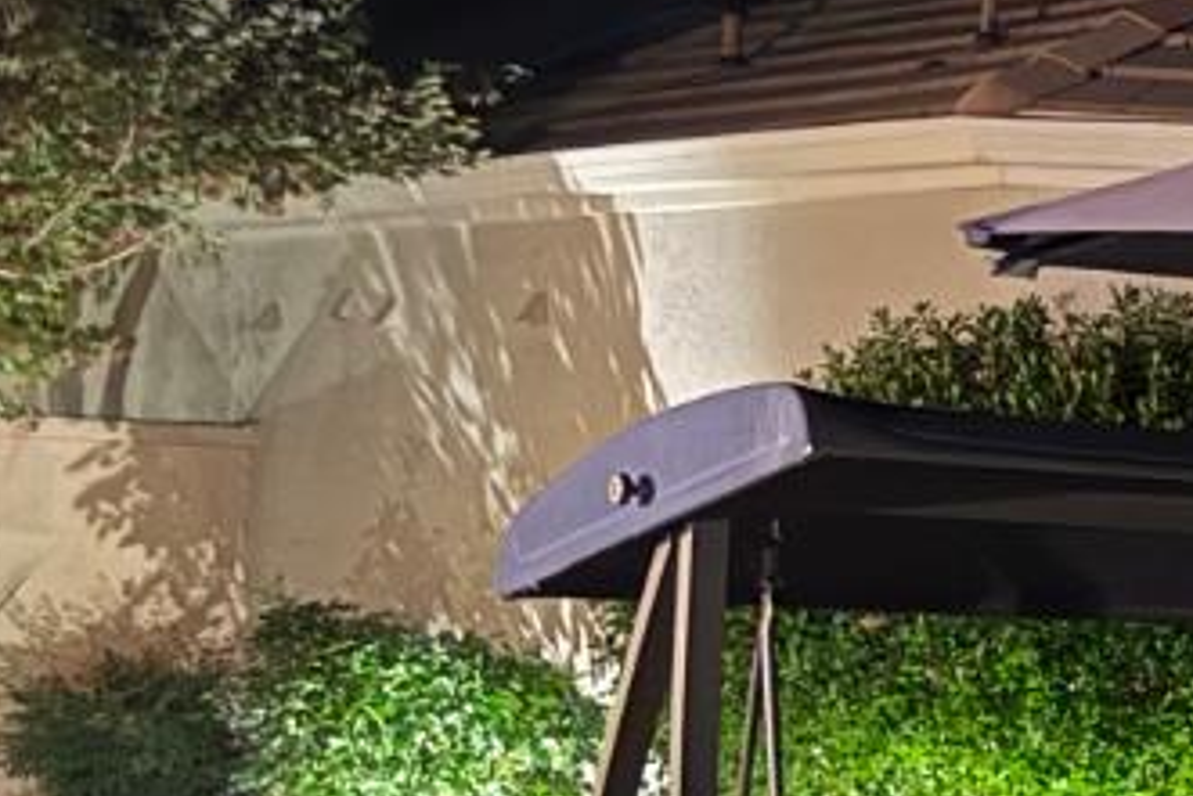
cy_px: 528
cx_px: 2559
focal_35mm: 113
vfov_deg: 12.1
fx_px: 3746
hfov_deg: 14.3
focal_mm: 6.76
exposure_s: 1/9
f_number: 1.78
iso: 1600
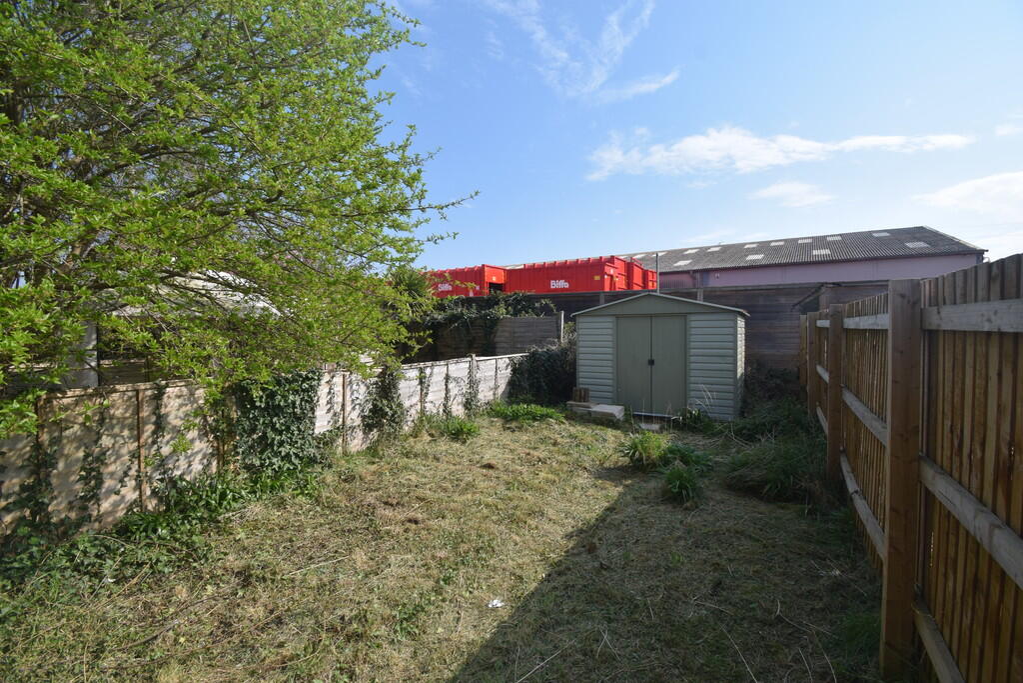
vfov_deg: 77.3
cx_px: 512
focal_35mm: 15
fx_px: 426
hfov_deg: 100.4
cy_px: 342
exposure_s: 1/320
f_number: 9
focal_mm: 10
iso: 200
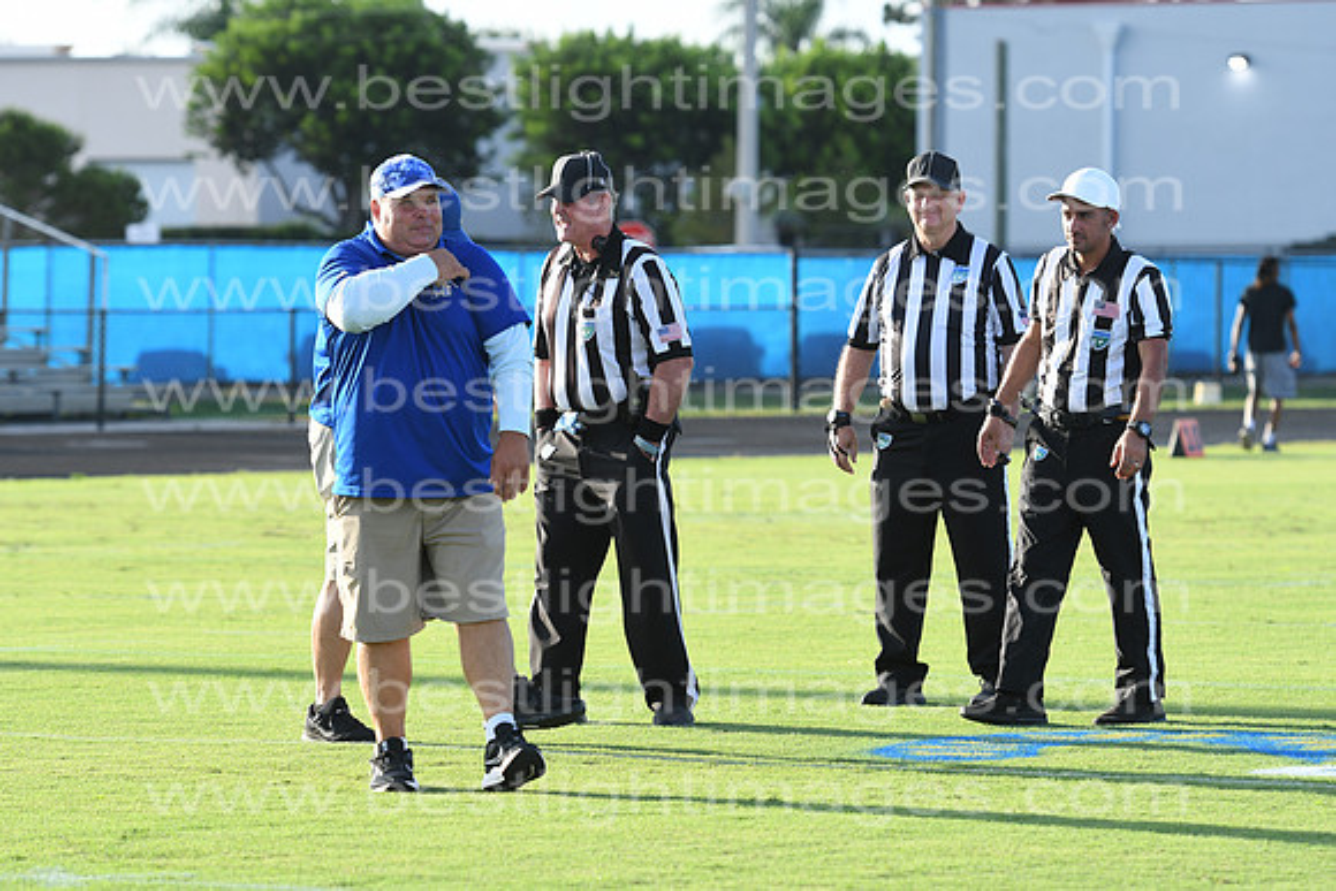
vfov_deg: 6.5
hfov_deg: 9.8
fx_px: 7795
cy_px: 446
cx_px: 668
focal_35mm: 210
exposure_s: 1/500
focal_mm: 140
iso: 200
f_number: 5.6
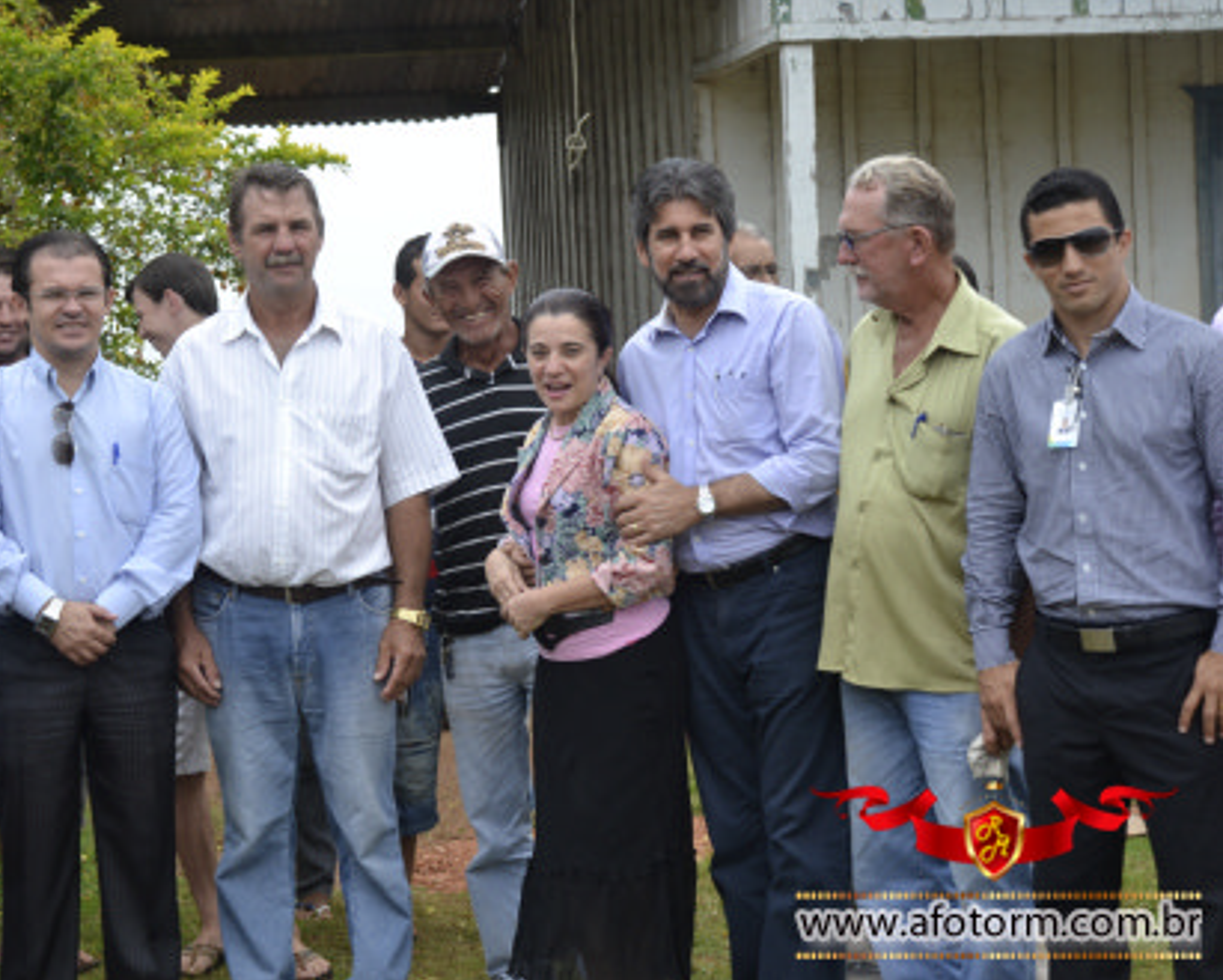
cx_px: 485
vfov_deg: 17.3
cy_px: 490
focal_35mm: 89
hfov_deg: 21.5
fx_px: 3222
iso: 100
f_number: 6.3
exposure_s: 1/160
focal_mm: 52
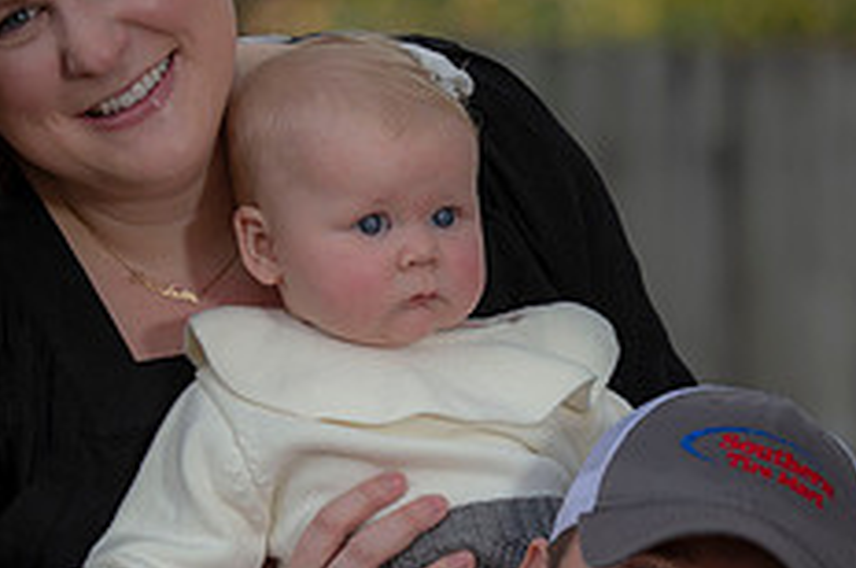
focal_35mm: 263
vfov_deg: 5.2
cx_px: 594
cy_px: 435
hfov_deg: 7.8
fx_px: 6245
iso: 160
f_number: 3.5
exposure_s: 1/200
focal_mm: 105
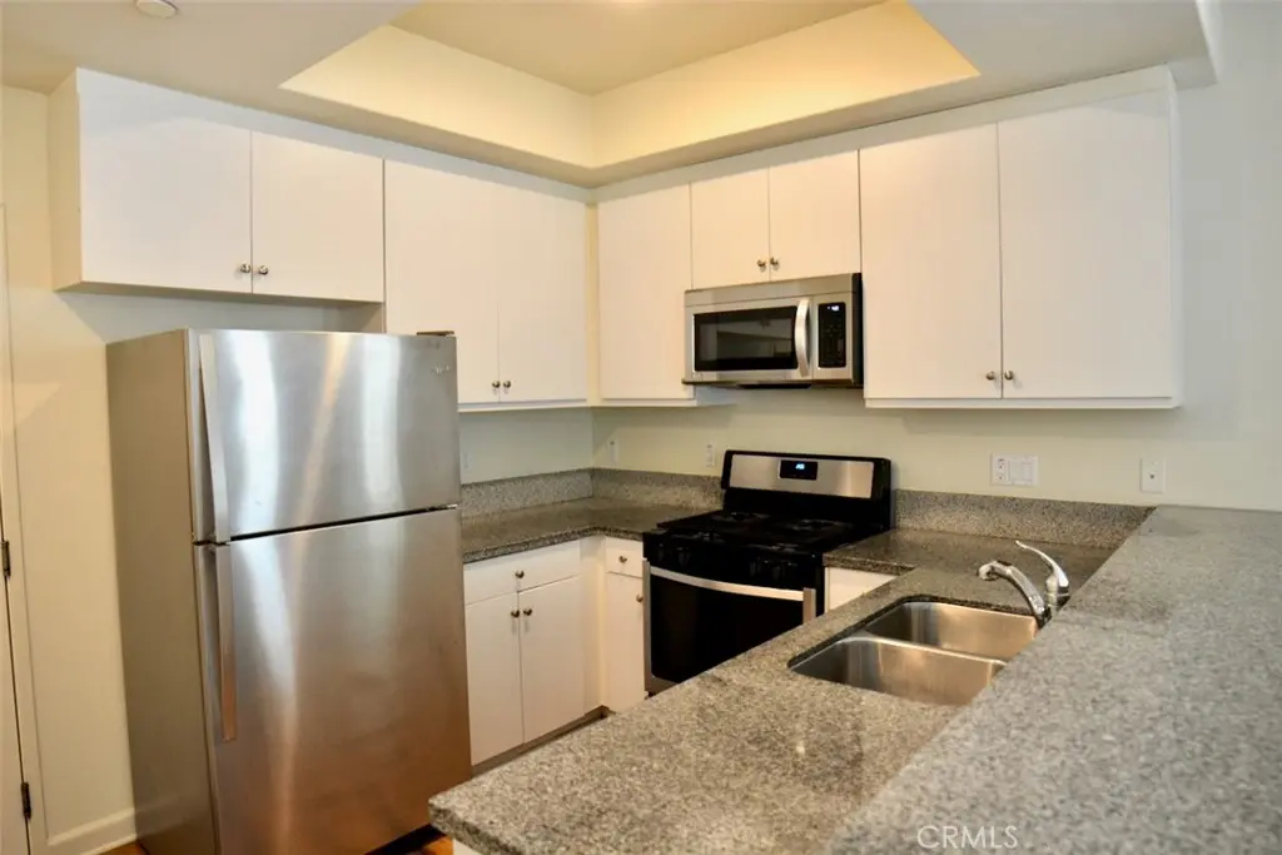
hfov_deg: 81.2
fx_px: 748
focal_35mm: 21
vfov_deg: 59.5
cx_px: 641
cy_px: 428
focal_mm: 14
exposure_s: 1/60
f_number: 4
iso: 800
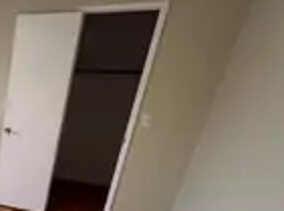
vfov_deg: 34.3
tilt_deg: -23.0
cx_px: -75
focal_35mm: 37
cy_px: 221
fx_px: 303
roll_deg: -1.5
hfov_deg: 36.0
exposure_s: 1/60
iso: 160
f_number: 1.8
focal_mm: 1.57
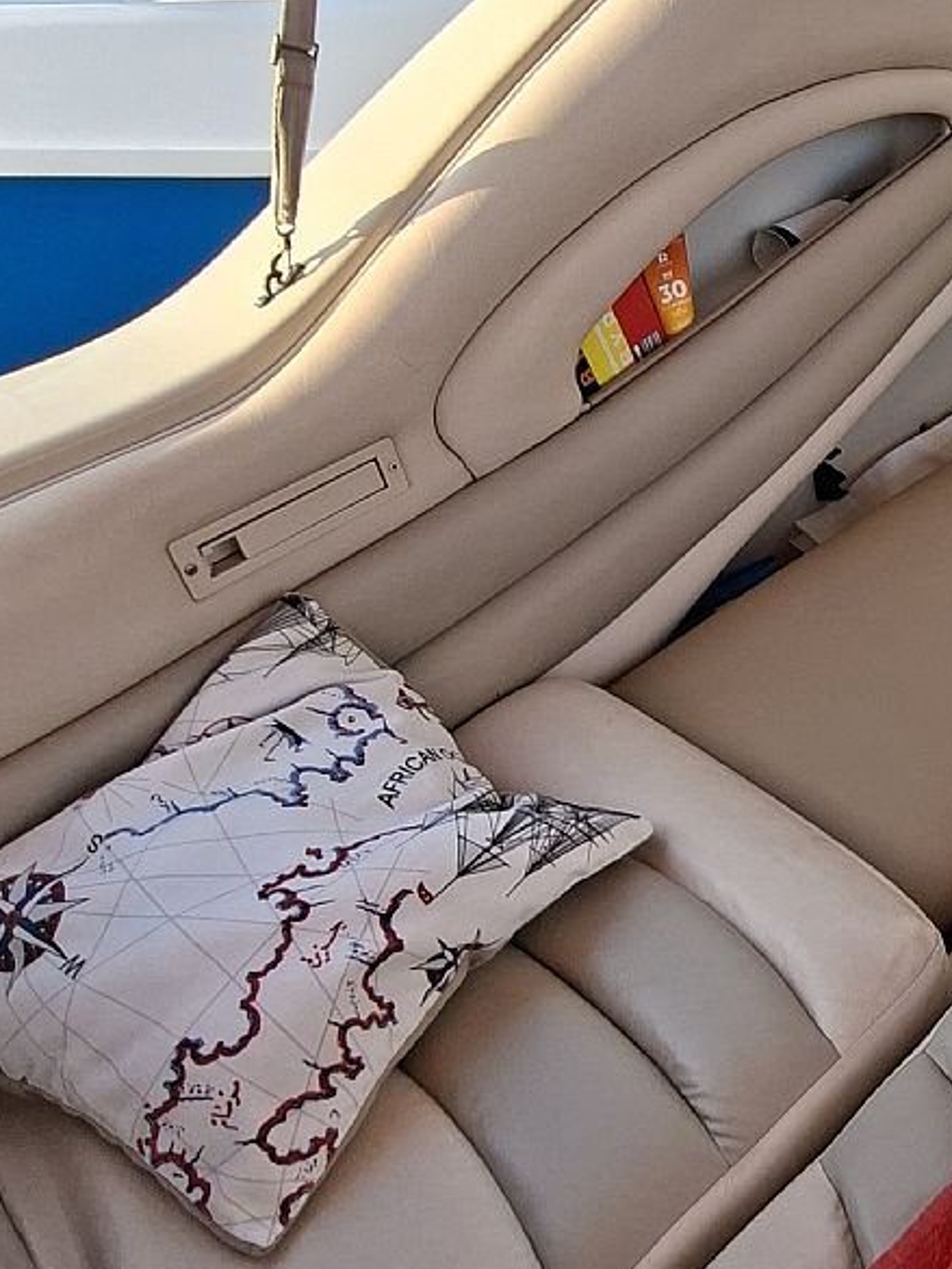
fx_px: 1173
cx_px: 1024
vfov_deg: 56.7
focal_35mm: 32
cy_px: 573
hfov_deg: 37.6
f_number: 2.2
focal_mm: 1.74
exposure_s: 1/371
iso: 40
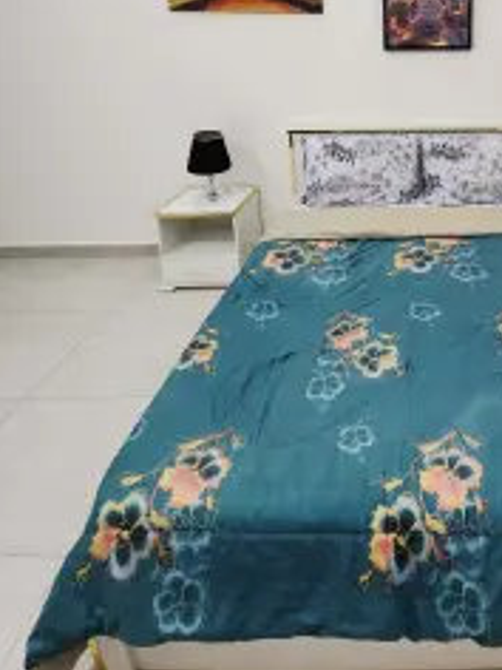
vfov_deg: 68.6
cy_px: 128
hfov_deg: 55.6
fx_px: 425
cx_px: 420
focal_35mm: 22
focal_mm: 2.2
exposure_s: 1/50
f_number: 2.2
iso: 100
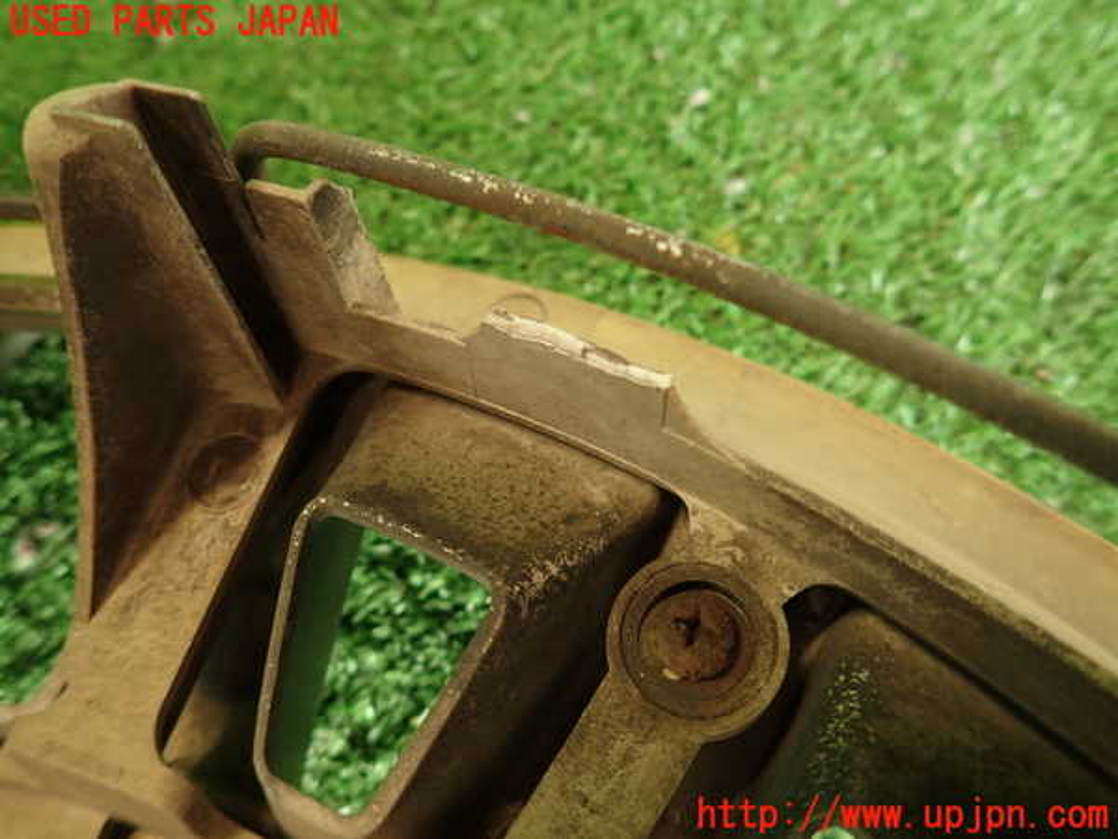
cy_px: 420
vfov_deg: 54.9
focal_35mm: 25
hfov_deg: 69.4
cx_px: 559
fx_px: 807
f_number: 2
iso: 200
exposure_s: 1/40
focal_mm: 4.5
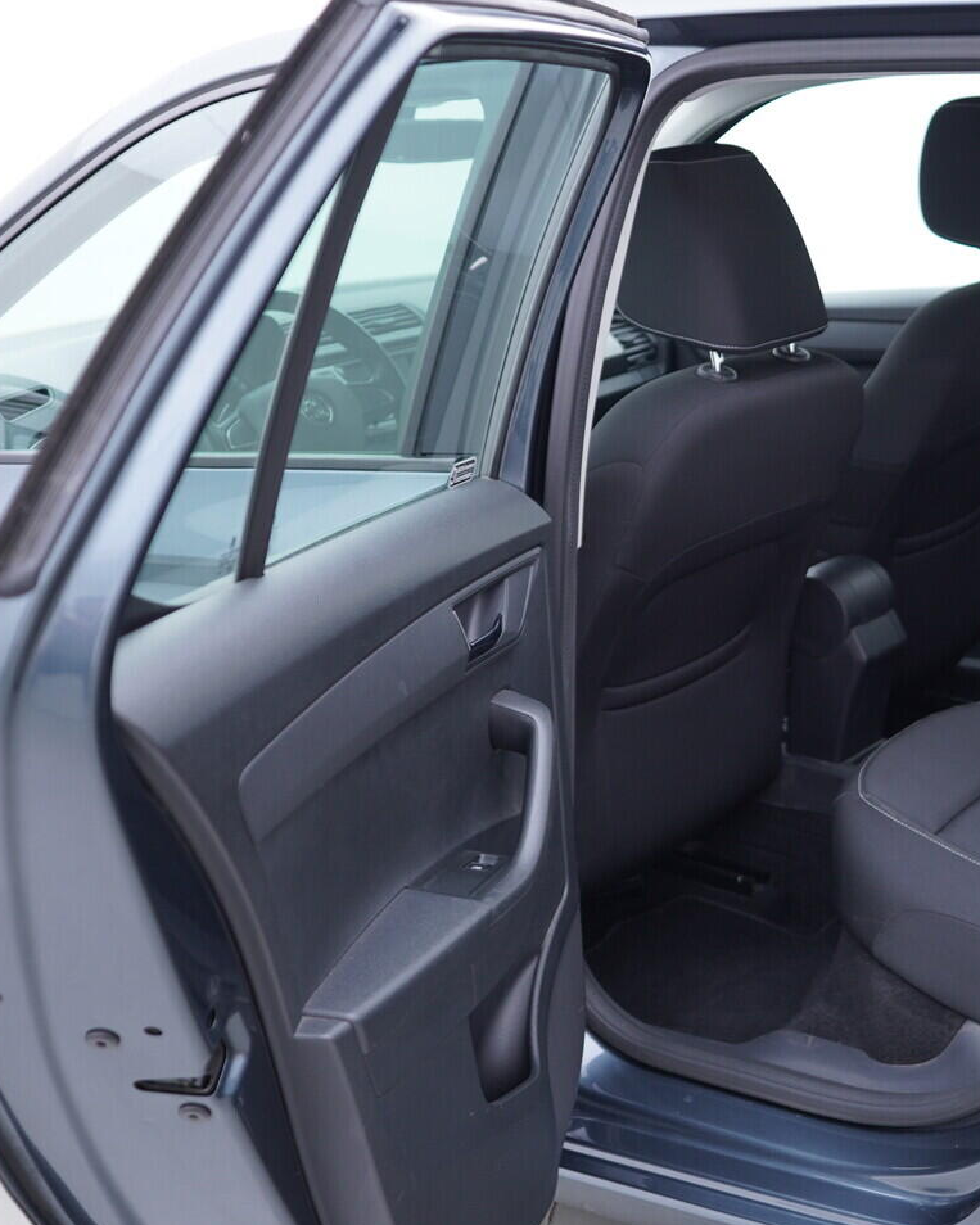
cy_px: 615
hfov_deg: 29.1
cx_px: 766
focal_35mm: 51
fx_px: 1849
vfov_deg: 36.7
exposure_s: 1/40
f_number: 2.8
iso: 200
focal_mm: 24
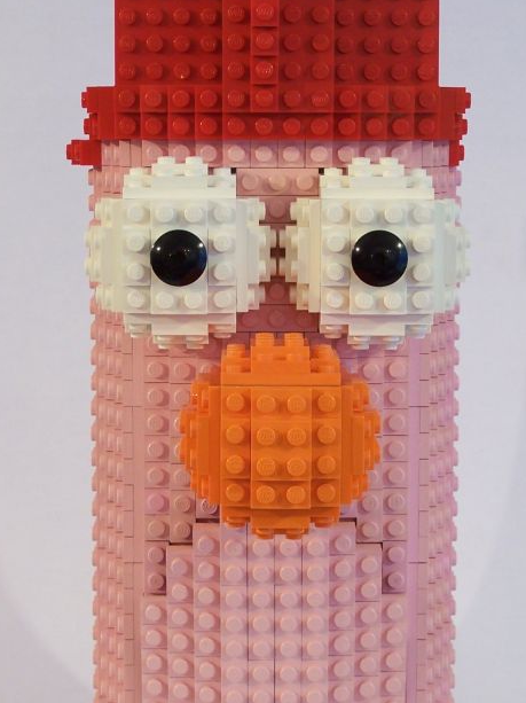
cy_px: 411
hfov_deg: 13.2
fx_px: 2272
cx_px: 282
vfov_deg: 17.6
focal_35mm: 112
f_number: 3.2
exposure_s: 1/3
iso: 80
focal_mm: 11.1
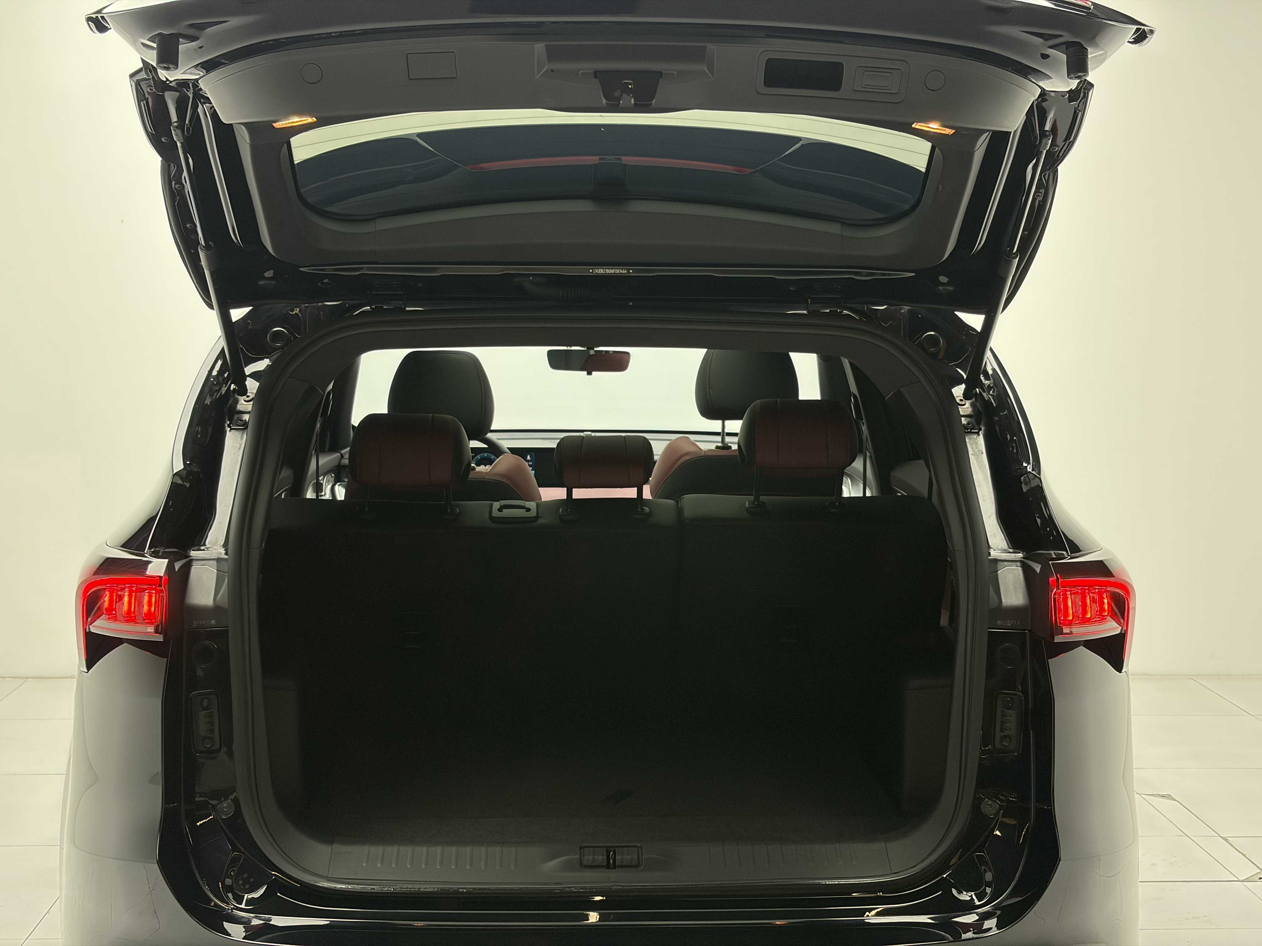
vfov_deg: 28.0
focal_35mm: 52
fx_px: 1896
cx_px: 631
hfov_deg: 36.8
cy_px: 473
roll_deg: -0.1
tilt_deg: -5.1
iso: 80
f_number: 1.6
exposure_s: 1/100
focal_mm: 5.96
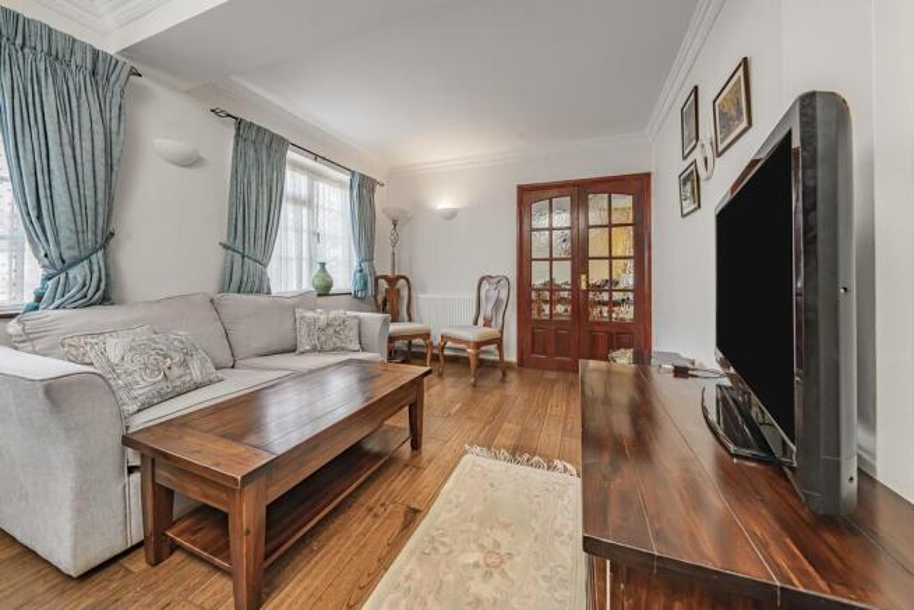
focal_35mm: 12
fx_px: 305
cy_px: 305
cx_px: 457
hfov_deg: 112.6
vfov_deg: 90.0
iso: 320
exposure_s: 1/8
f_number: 9
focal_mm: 12
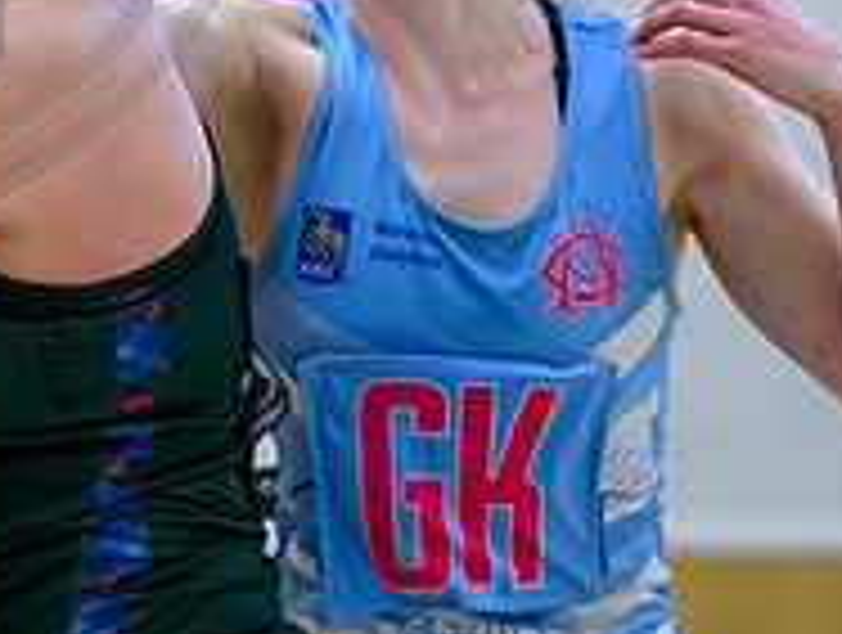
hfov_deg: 3.9
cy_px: -328
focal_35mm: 505
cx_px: -147
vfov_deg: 2.9
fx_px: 12307
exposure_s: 1/1250
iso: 4000
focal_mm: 135
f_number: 3.2
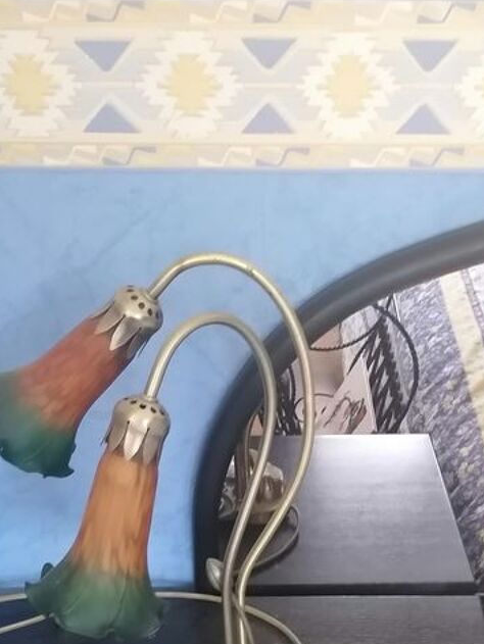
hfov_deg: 25.6
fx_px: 1062
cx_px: 298
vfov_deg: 31.8
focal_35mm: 57
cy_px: 605
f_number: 1.8
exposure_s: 1/25
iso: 400
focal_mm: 4.75
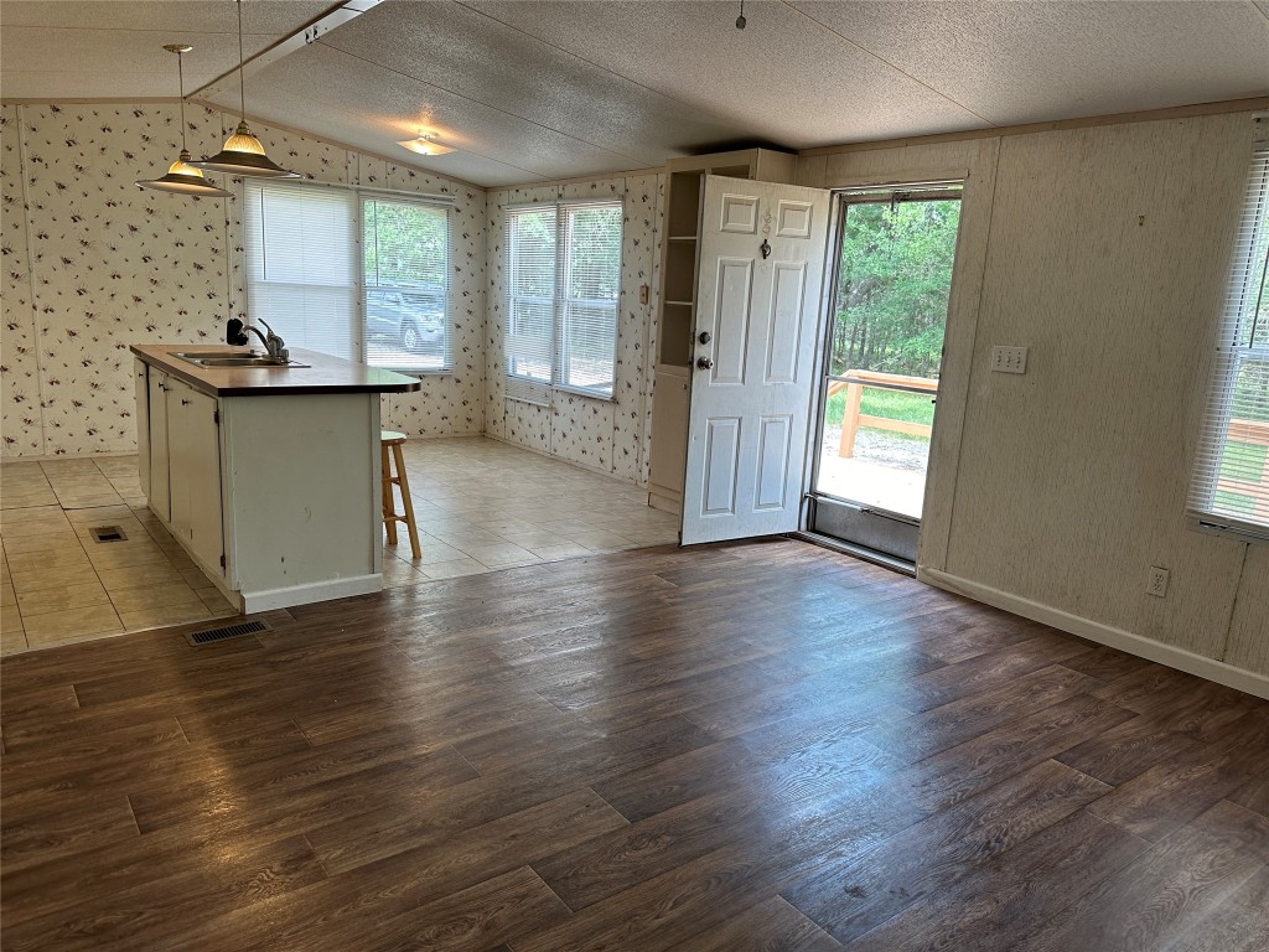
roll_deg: -2.9
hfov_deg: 71.6
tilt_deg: -9.6
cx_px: 634
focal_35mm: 24
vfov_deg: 56.8
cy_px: 476
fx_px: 880
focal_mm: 6.86
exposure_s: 1/120
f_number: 1.78
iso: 80
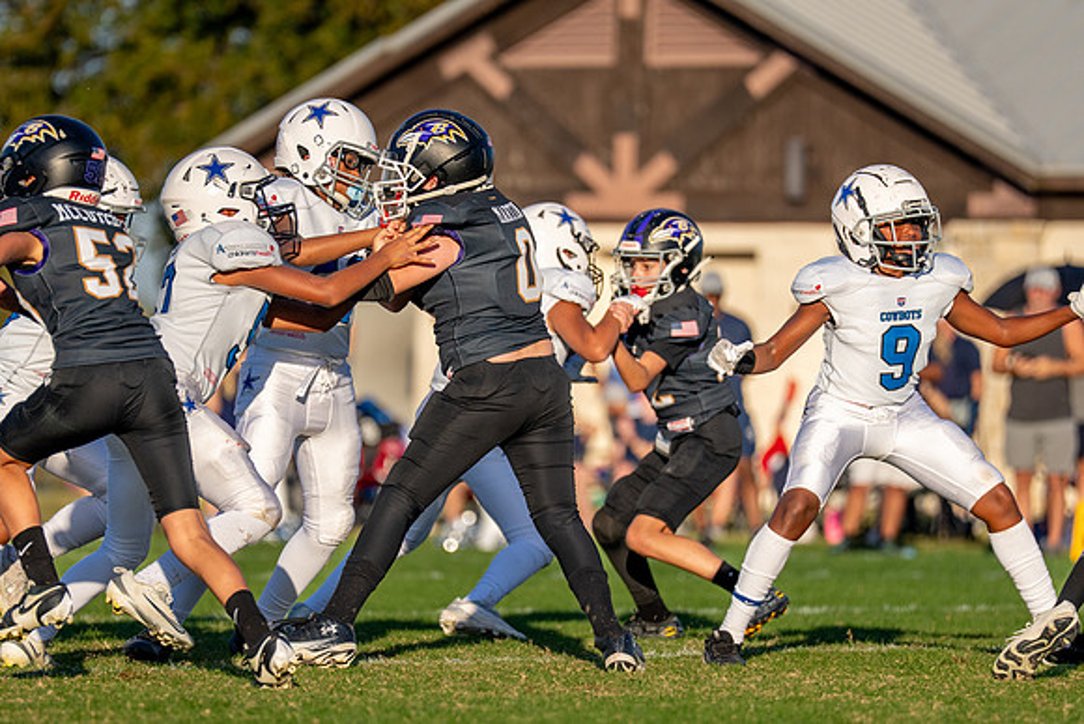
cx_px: 455
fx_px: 10141
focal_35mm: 337
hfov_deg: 6.1
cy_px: 385
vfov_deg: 4.1
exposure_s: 1/5000
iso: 200
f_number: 2.8
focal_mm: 200
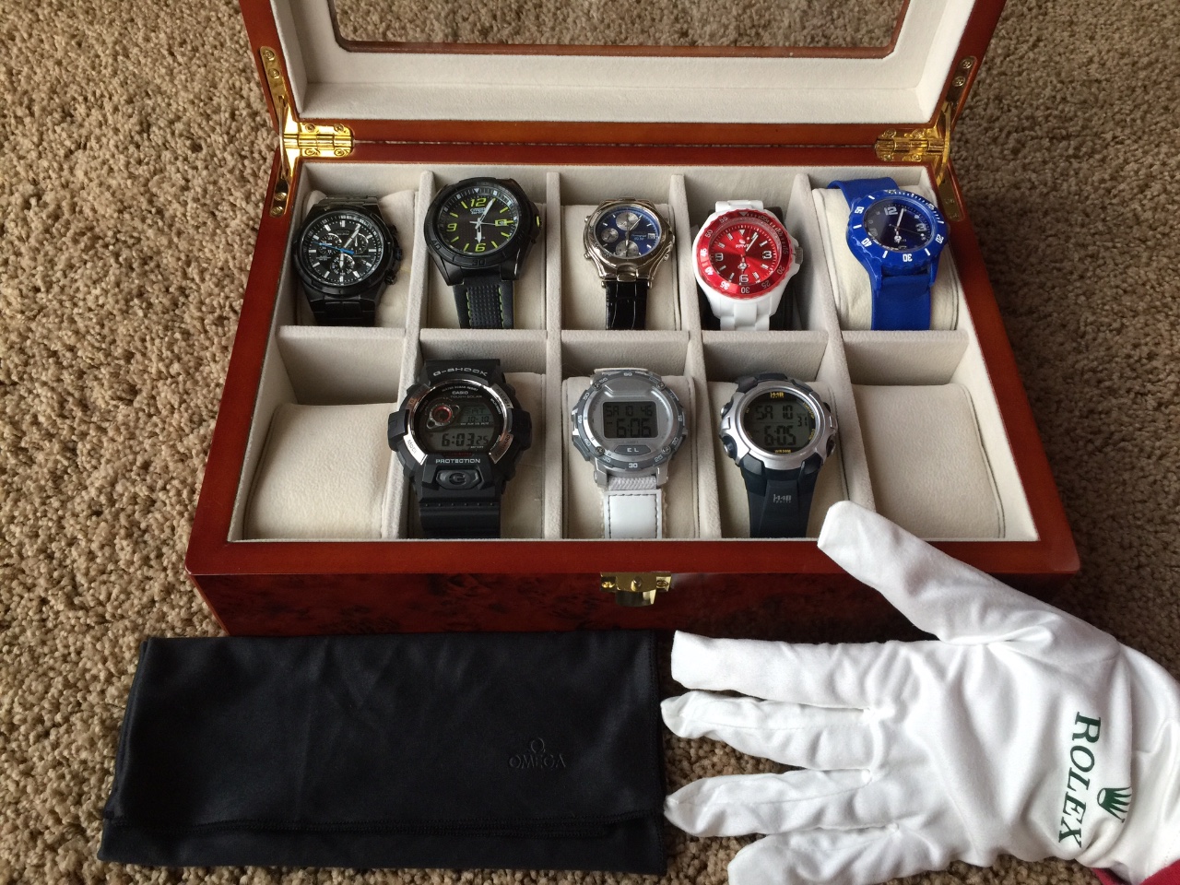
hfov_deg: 61.7
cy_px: 442
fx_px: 989
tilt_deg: -56.8
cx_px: 590
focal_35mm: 29
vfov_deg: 48.2
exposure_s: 1/15
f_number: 2.2
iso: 50
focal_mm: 4.15
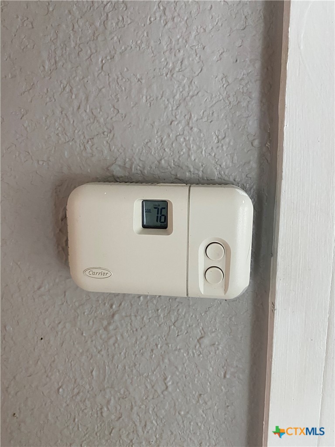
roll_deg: -0.2
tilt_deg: -8.1
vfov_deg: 67.3
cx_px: 168
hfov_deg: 53.1
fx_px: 335
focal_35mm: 26
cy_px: 224
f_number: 1.8
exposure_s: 1/60
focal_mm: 4.25
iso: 320
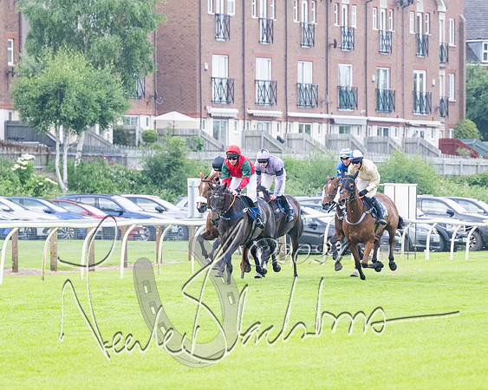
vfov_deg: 4.6
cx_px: 268
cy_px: 197
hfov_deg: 5.8
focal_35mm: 333
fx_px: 4807
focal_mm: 155
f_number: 4
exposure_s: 1/800
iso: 800
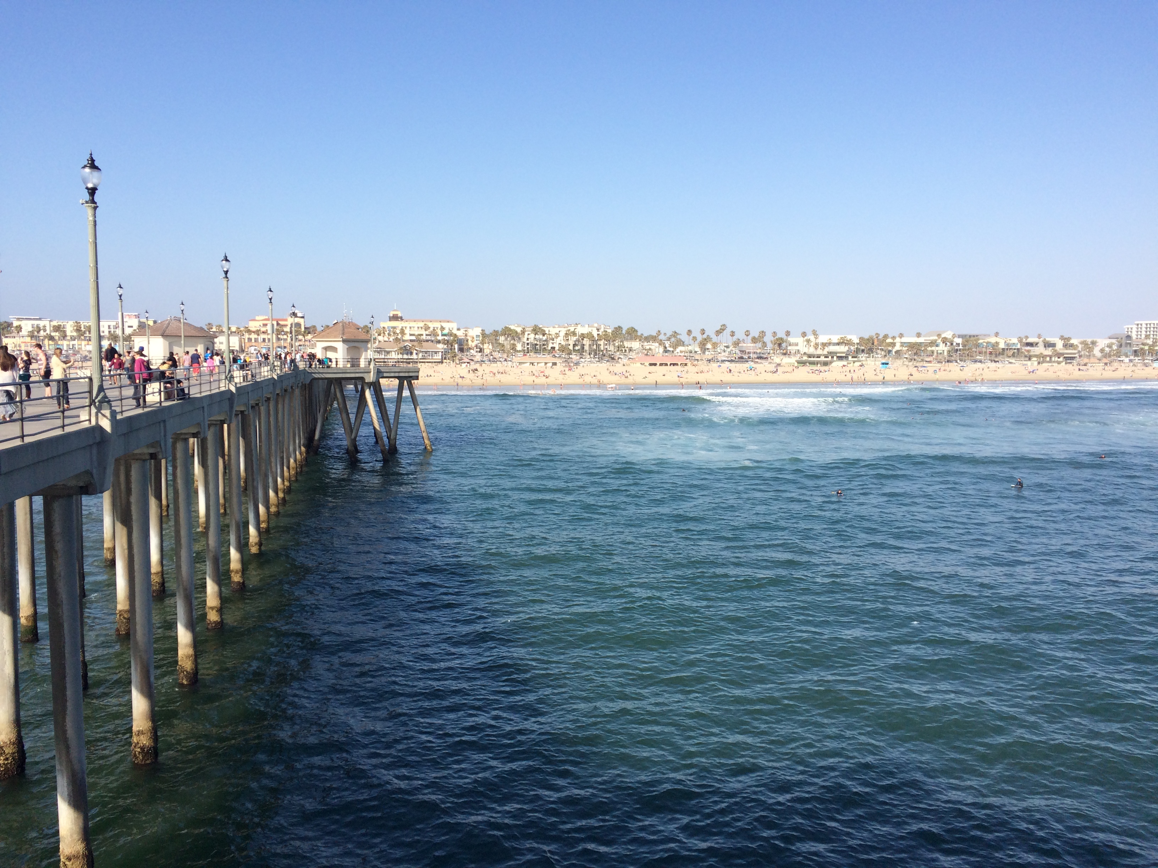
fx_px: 970
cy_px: 434
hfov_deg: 61.7
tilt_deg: -6.1
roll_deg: -0.4
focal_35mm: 29
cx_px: 579
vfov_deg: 48.2
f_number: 2.2
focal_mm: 4.15
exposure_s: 1/1953
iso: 32
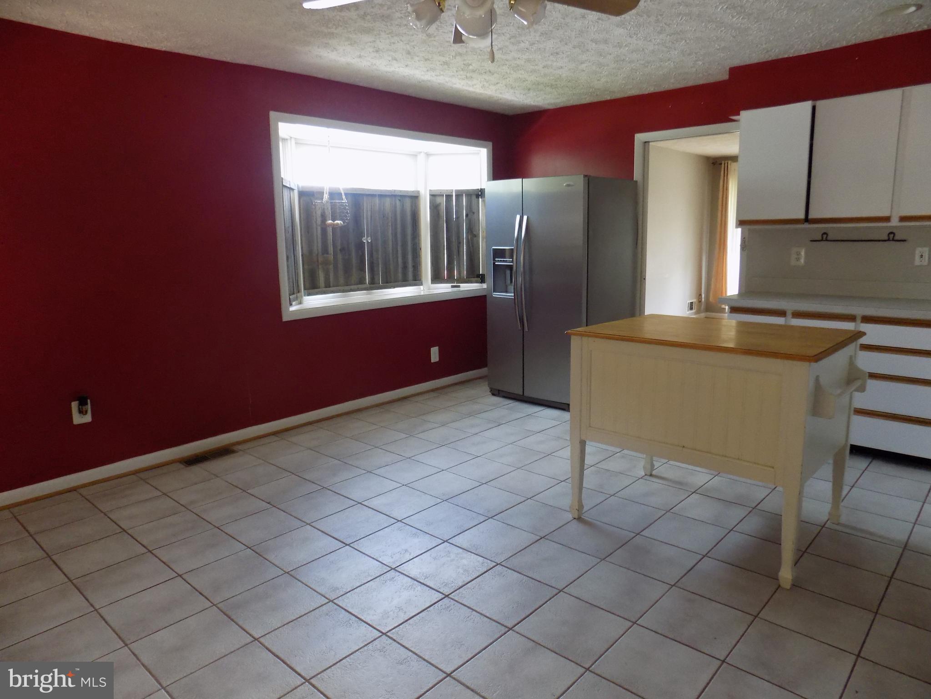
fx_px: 619
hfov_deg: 73.9
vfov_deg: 58.9
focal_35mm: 23
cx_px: 466
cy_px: 350
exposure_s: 1/30
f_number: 3.1
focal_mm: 4
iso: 250
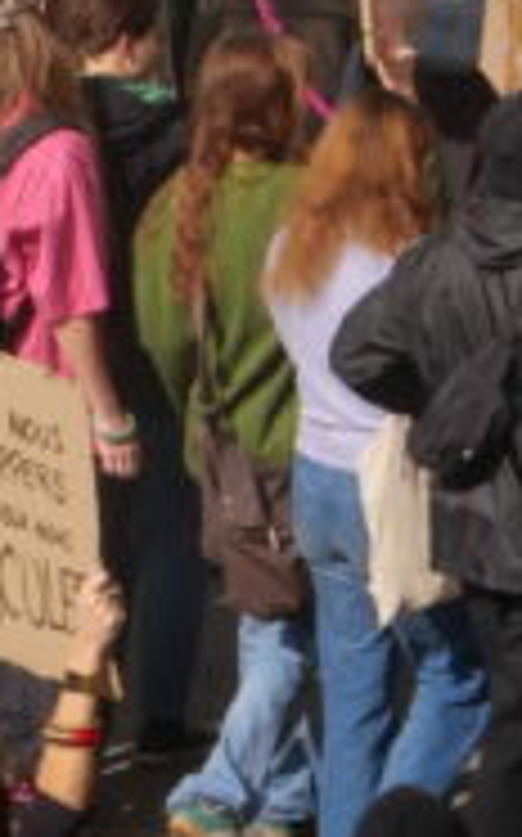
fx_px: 14659
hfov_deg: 2.0
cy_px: -630
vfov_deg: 3.3
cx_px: 1498
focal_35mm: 643
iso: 200
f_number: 20
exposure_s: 1/125
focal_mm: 55
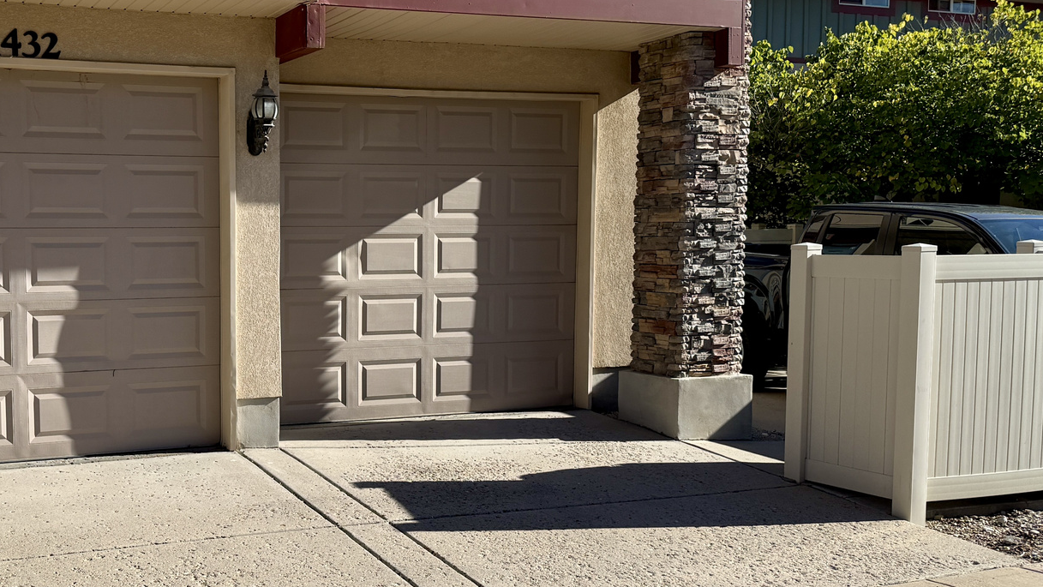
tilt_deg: -4.3
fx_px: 1217
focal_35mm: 44
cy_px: 341
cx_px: 264
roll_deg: +0.1
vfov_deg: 27.1
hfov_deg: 44.9
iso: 80
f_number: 1.78
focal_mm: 6.76
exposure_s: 1/3953
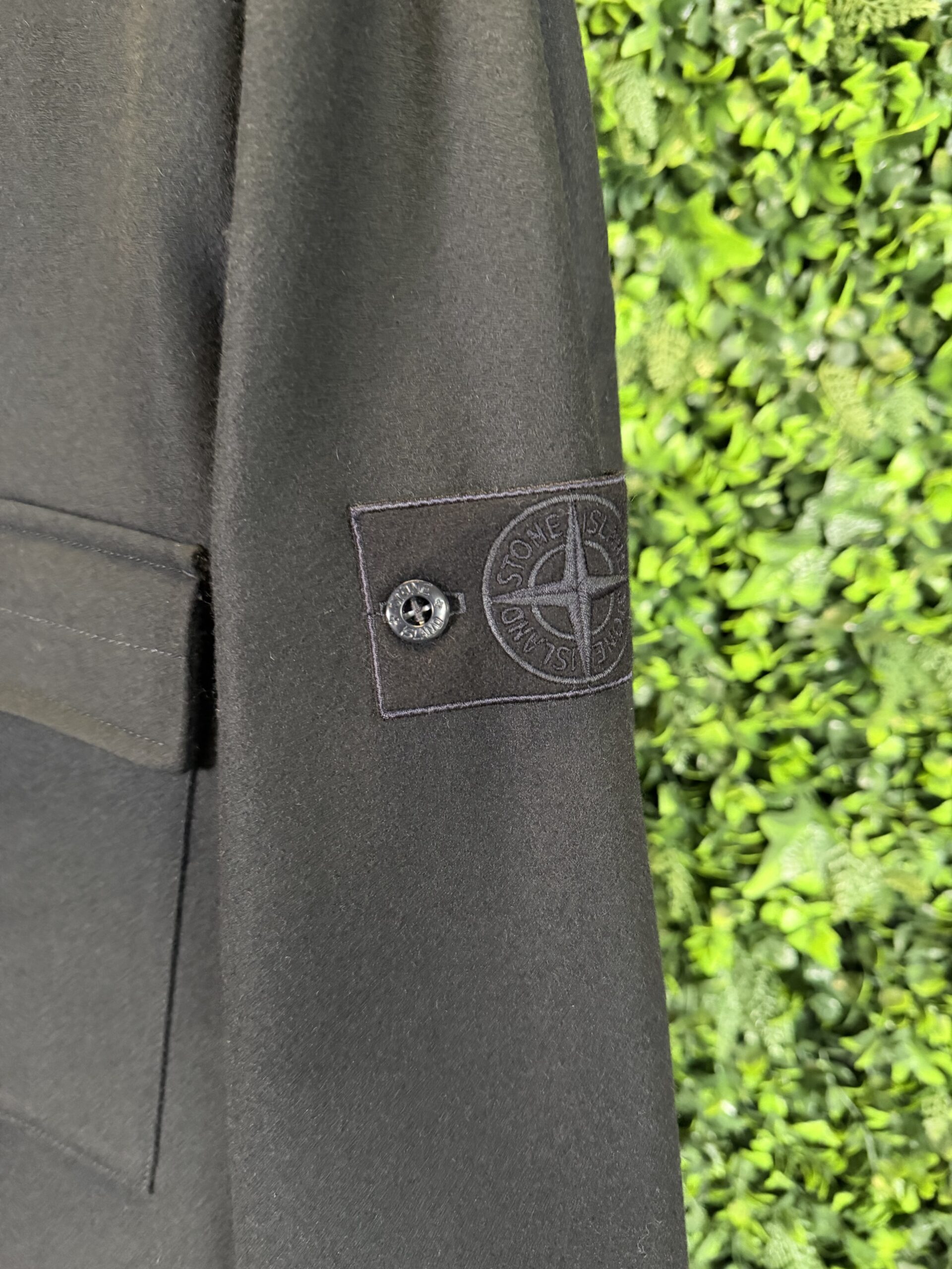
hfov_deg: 56.8
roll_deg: -2.1
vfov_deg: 71.6
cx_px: 476
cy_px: 634
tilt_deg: -9.2
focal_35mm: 24
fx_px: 880
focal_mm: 6.76
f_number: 1.78
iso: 800
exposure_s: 1/54
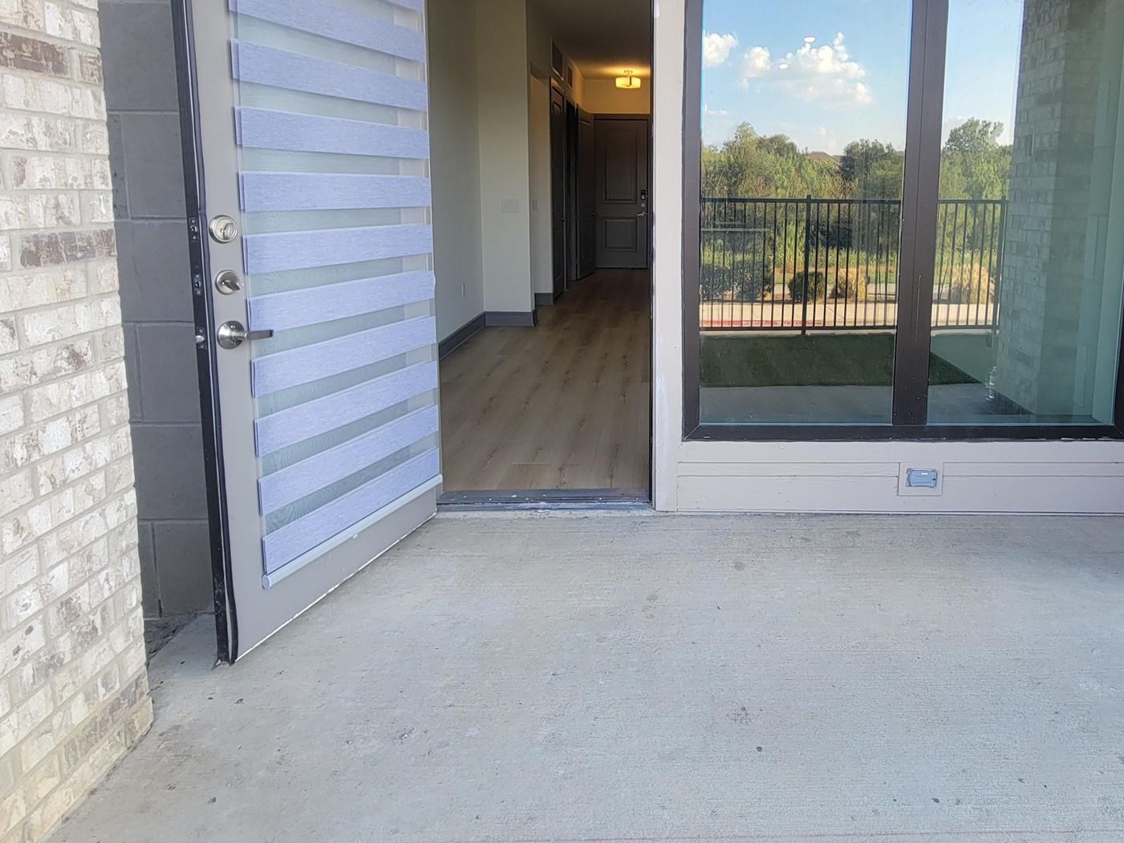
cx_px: 686
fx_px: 617
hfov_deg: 83.4
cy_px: 276
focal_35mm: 19
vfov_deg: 66.7
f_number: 2.2
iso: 50
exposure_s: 1/120
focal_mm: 2.2
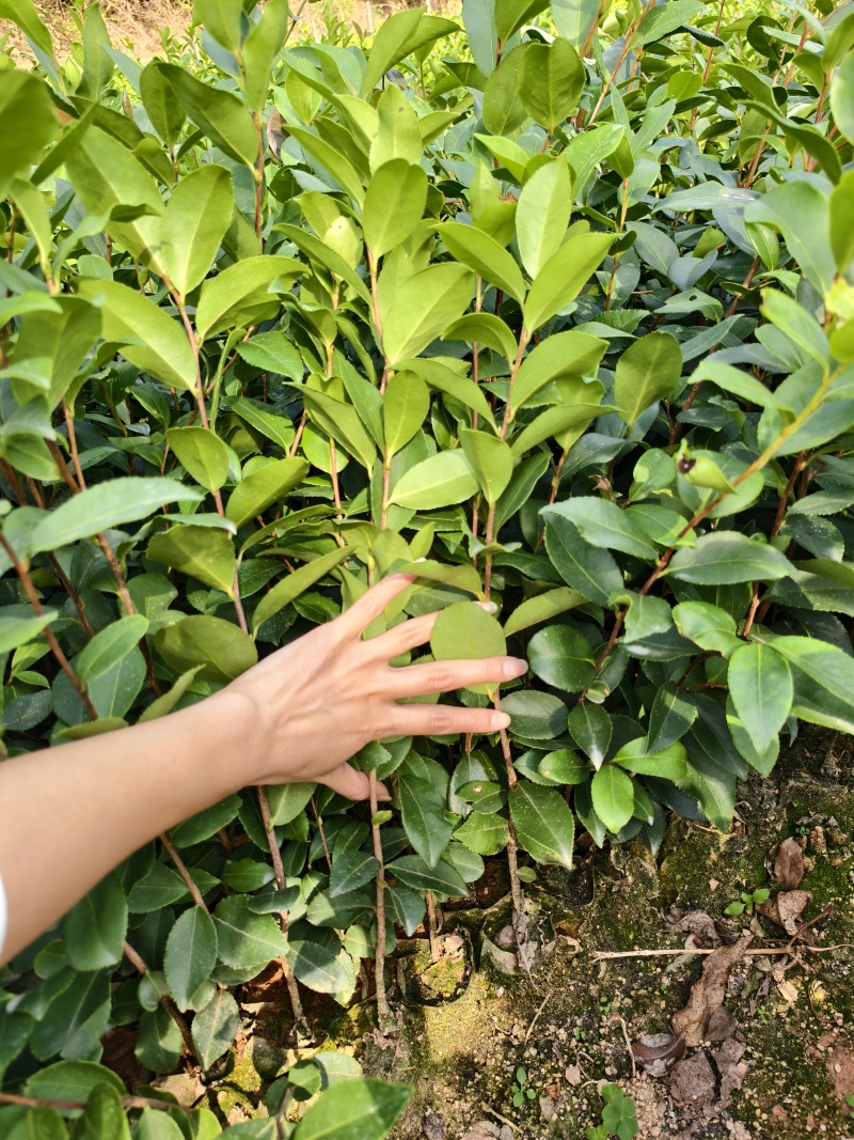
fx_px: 757
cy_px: 570
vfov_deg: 73.9
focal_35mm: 23
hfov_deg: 58.9
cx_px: 427
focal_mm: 5.6
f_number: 1.57
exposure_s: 1/404
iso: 72
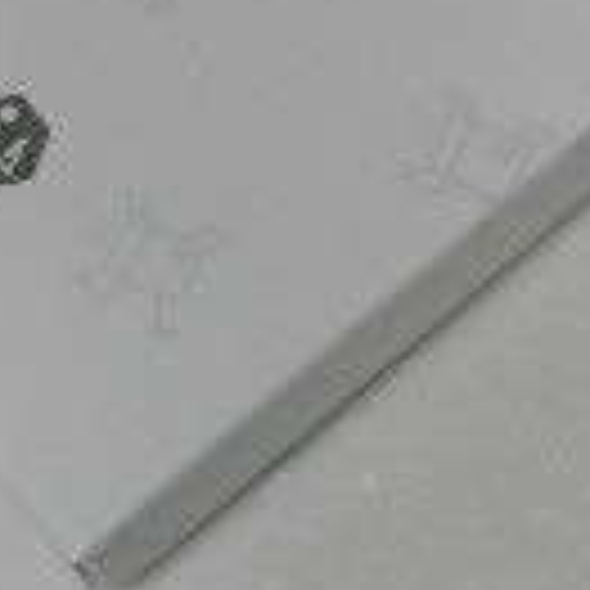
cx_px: 685
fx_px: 3162
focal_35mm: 164
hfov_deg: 10.5
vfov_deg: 10.2
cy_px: -392
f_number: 3.5
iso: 100
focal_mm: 5.8
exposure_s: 1/24.3
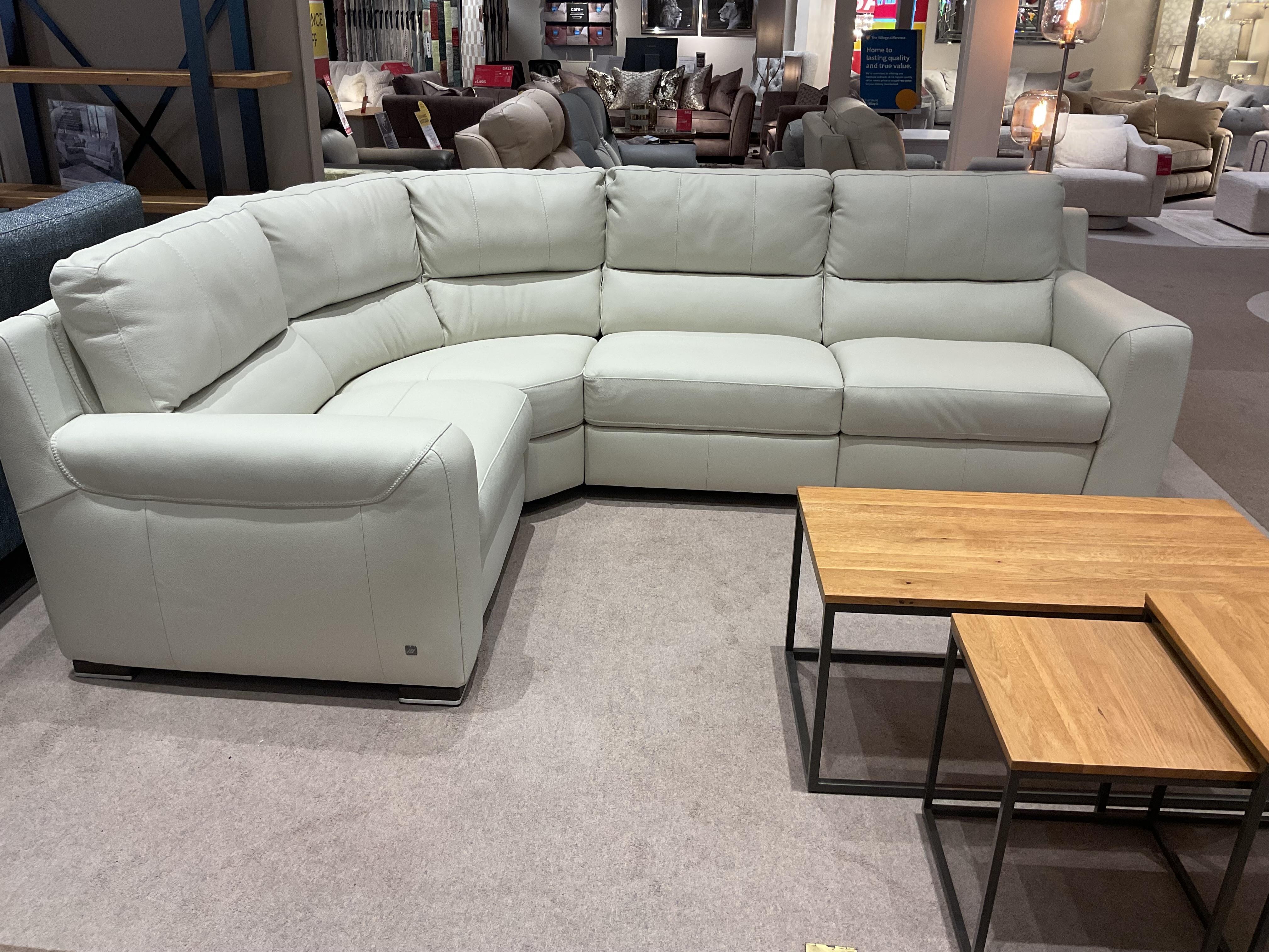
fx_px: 1063
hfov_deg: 61.7
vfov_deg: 48.2
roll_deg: -0.8
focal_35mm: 29
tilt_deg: -23.7
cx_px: 634
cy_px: 476
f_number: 1.8
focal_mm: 3
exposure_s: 1/100
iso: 64
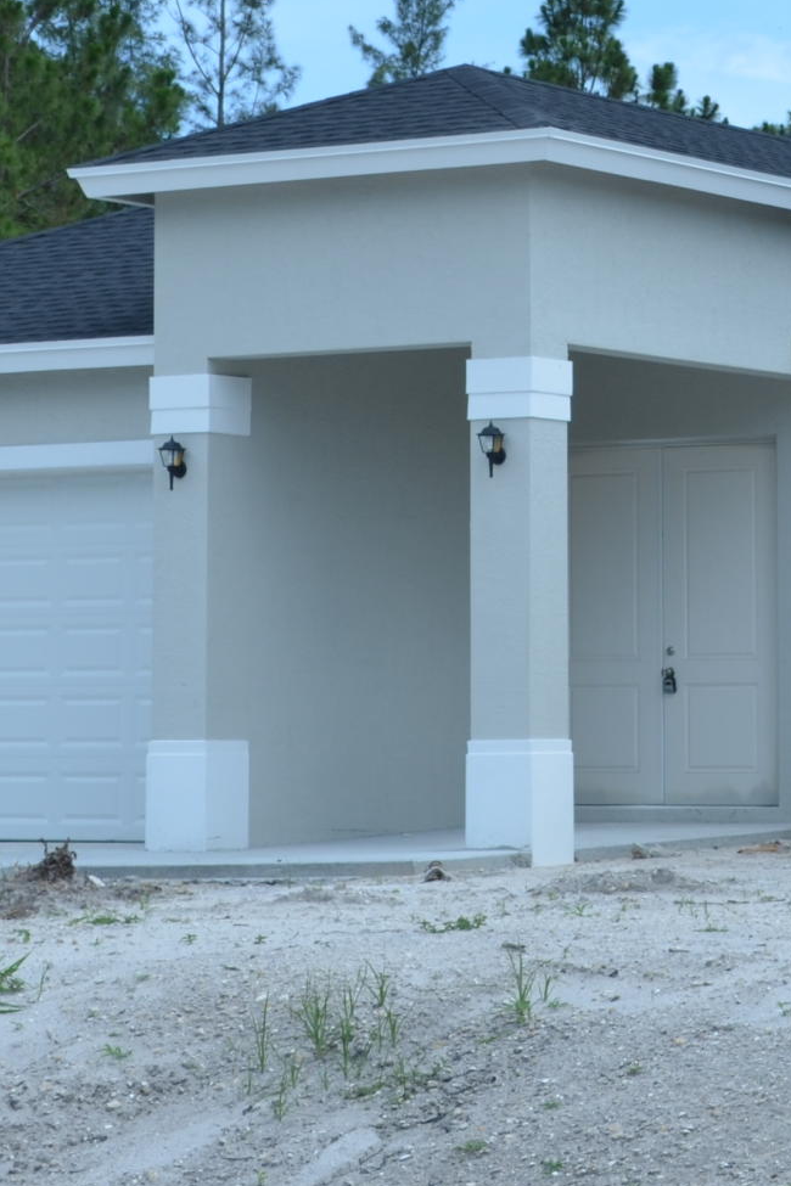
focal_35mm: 129
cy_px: 211
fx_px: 4251
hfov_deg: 10.5
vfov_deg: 15.8
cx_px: 792
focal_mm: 28
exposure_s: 1/250
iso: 140
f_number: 8
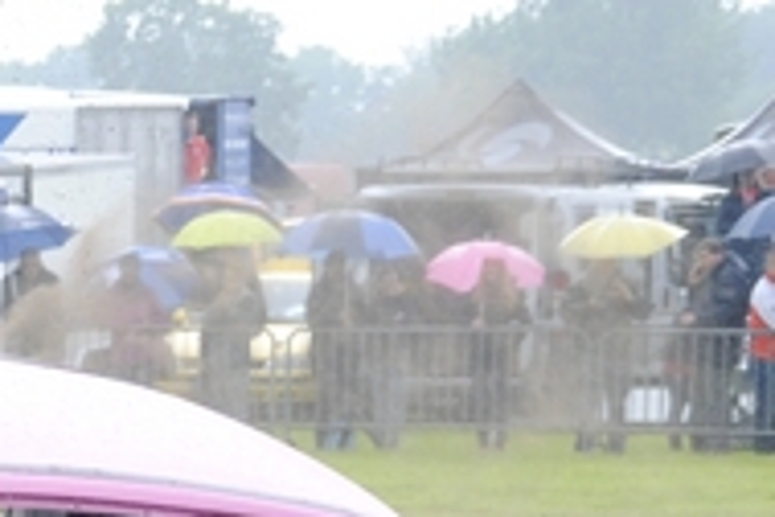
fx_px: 7879
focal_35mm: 366
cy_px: 747
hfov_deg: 5.6
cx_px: -144
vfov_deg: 3.7
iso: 720
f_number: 5.3
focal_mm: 72
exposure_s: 1/500
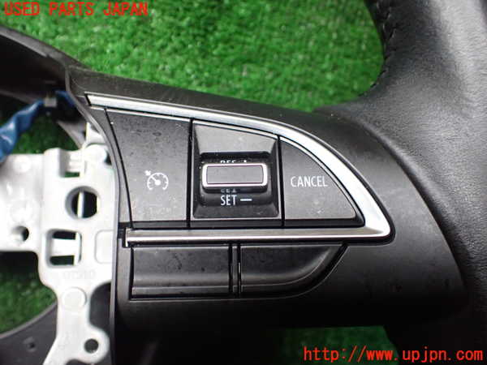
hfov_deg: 60.0
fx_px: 422
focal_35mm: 30
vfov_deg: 46.8
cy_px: 182
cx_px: 244
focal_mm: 5.4
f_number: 2.3
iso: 800
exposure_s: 1/125
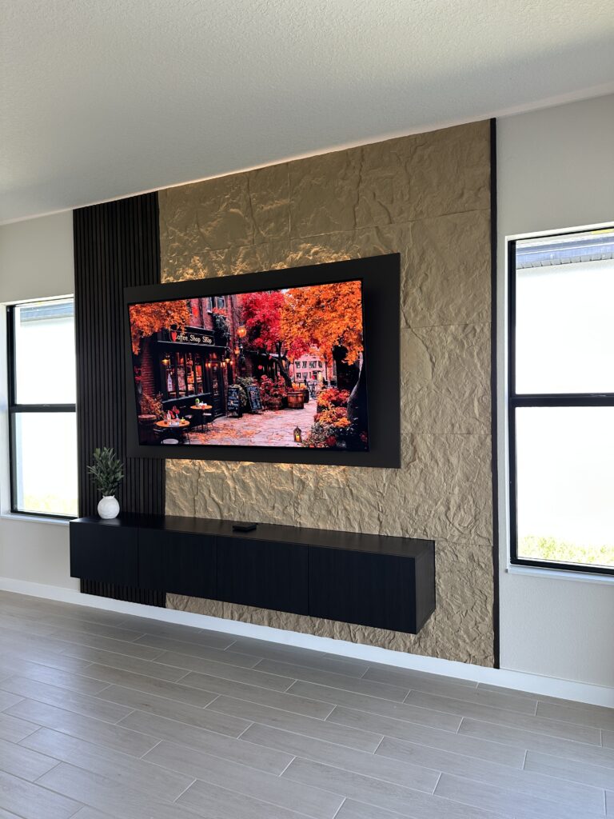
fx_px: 568
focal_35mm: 24
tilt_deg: +0.1
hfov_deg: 56.8
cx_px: 307
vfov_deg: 71.6
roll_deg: +0.0
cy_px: 410
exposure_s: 1/121
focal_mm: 6.86
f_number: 1.78
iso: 125
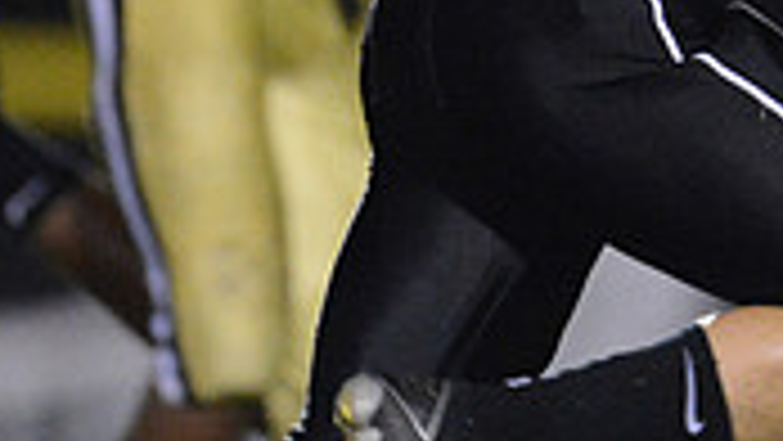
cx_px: 878
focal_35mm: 1397
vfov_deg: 0.9
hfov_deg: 1.5
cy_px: -196
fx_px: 29013
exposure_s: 1/640
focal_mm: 400
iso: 12800
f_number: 2.8
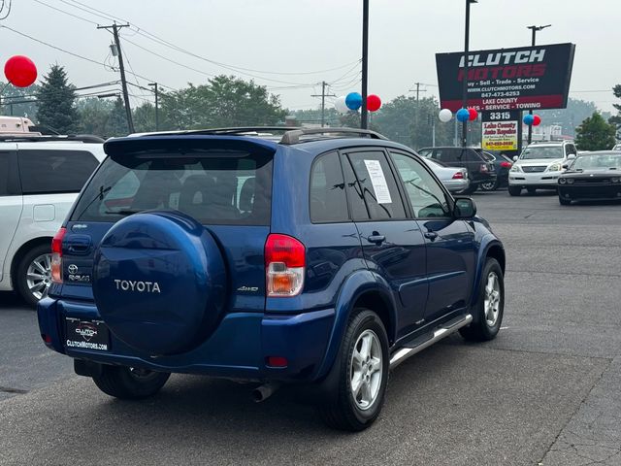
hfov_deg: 39.7
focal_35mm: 48
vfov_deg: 30.3
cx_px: 310
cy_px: 233
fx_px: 861
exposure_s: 1/2252
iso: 64
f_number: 1.78
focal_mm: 6.76
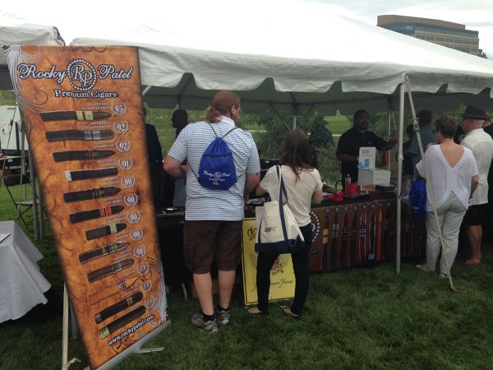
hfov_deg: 55.4
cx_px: 246
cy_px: 185
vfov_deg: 42.9
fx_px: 470
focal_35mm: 33
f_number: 2.4
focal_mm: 4.12
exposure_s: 1/559
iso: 50
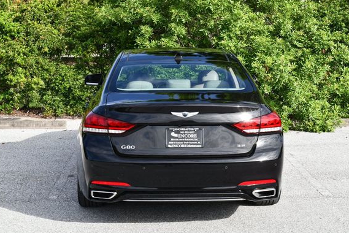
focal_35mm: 72
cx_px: 178
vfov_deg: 18.9
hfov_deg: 28.1
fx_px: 698
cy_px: 116
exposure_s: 1/250
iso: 180
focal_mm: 32
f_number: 8
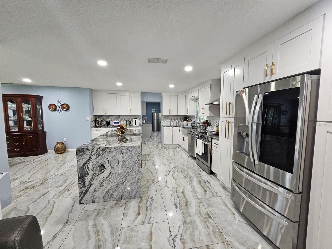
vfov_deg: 89.9
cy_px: 124
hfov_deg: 106.2
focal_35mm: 13
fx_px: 125
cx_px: 166
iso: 400
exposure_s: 1/77
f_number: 2.2
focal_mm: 2.2
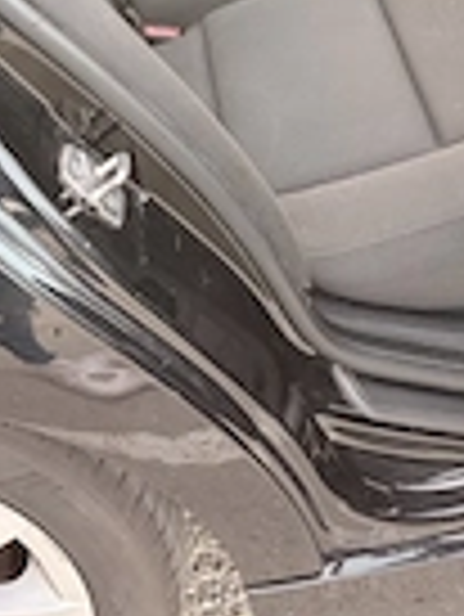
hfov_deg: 19.4
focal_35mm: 76
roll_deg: +0.1
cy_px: -27
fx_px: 1356
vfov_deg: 24.3
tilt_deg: -30.3
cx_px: 311
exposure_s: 1/60
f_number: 1.6
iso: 200
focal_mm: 5.96
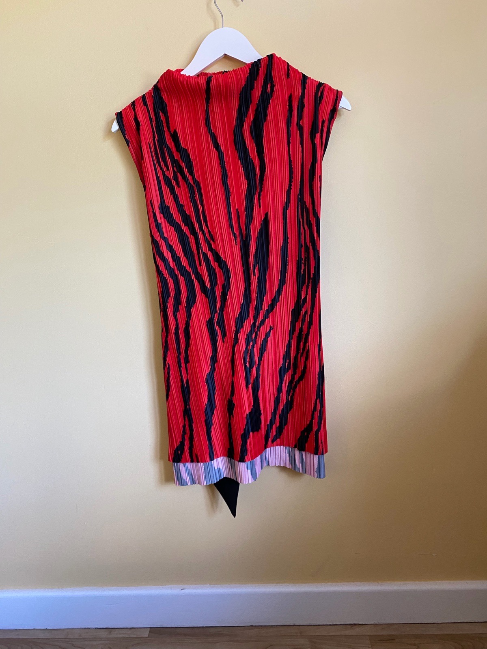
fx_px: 488
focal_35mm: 26
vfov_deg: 67.3
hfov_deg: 53.1
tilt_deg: -11.8
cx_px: 244
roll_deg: +2.1
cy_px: 324
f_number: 1.8
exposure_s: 1/60
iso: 200
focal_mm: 4.25
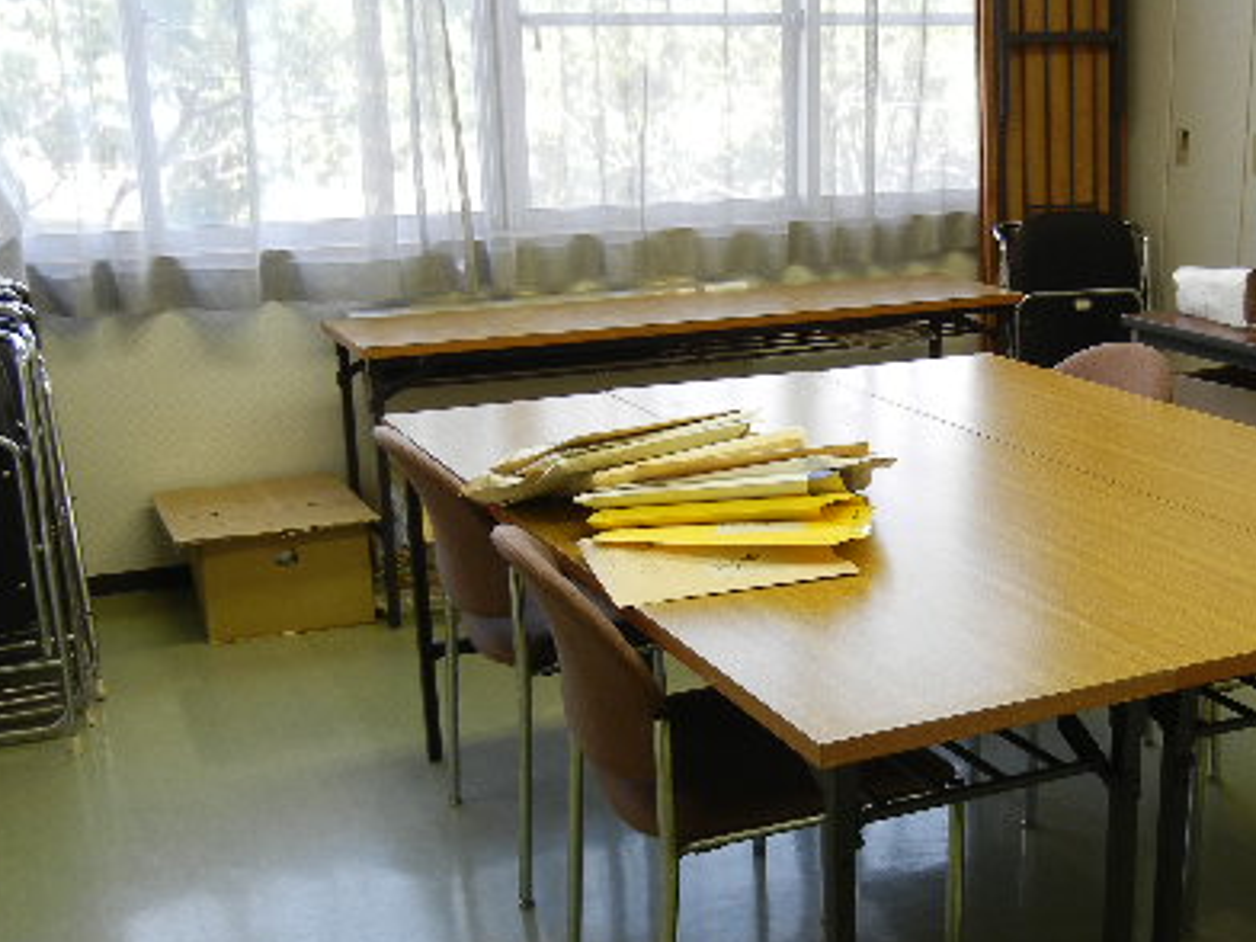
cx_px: 820
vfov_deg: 29.5
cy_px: 599
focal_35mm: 49
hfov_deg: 38.5
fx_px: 1778
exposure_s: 1/32.8
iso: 160
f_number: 3.5
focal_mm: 5.4
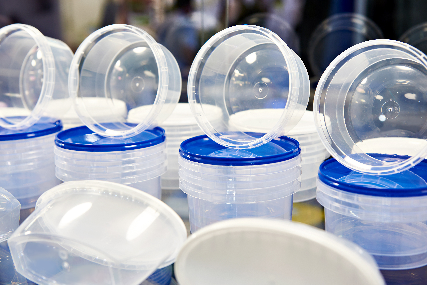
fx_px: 617
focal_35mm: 52
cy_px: 142
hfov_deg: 38.2
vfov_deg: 26.0
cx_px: 214
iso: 100
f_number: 4.5
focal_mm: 52
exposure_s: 1/80
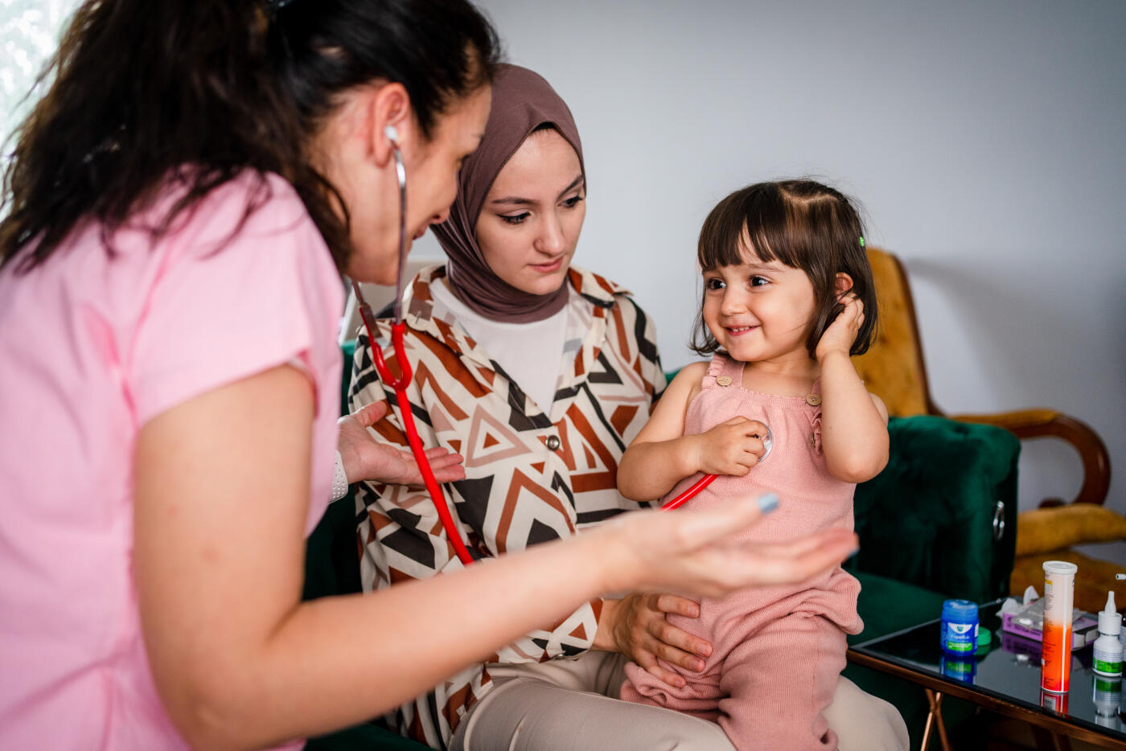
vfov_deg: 37.9
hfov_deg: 54.4
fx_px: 1095
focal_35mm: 35
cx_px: 563
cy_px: 376
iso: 1000
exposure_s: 1/125
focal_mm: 35
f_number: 2.5
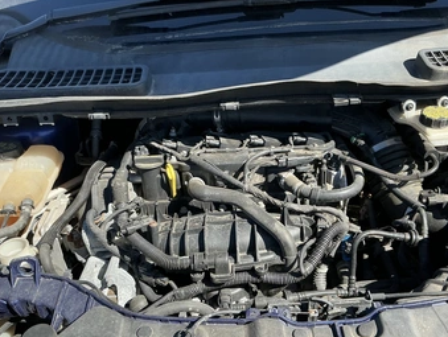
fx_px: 428
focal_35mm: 33
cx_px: 252
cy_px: 197
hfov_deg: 55.1
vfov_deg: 42.9
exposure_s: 1/509
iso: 25
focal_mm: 3
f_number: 1.8
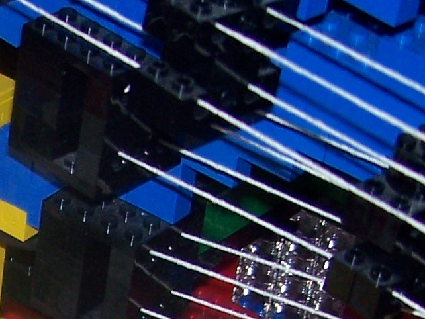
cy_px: 704
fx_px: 2309
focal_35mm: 188
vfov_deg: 7.5
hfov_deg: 9.7
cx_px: -441
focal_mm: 7.8
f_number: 2.8
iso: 125
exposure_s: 1/60
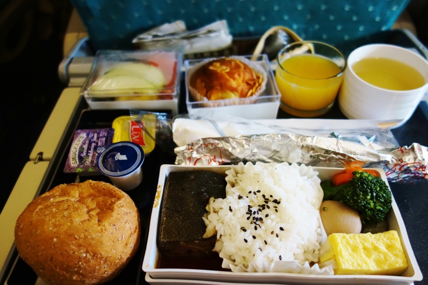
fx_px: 333
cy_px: 142
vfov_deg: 46.4
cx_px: 214
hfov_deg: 65.5
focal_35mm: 28
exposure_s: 1/30
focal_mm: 10.4
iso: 500
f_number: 1.8
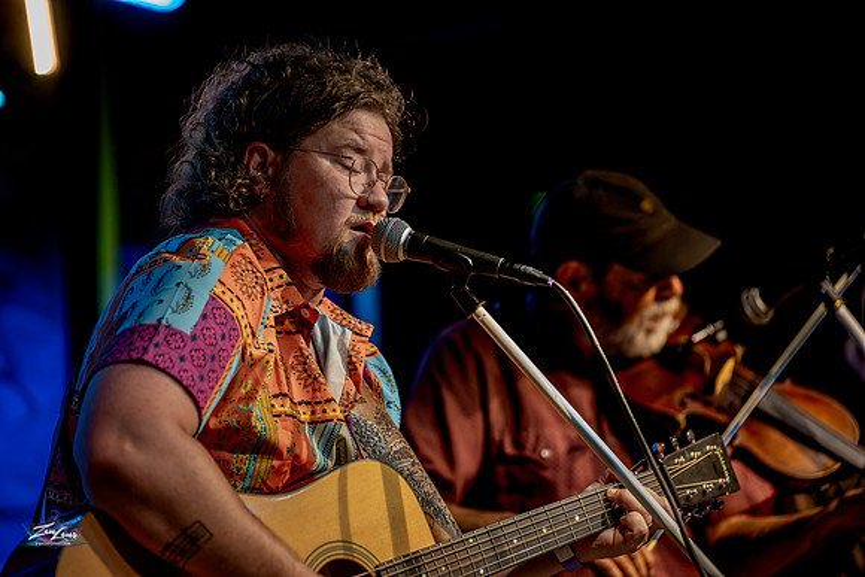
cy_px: 288
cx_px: 432
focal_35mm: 143
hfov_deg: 14.3
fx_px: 3437
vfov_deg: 9.6
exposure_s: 1/400
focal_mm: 143
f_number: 2.8
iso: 10000
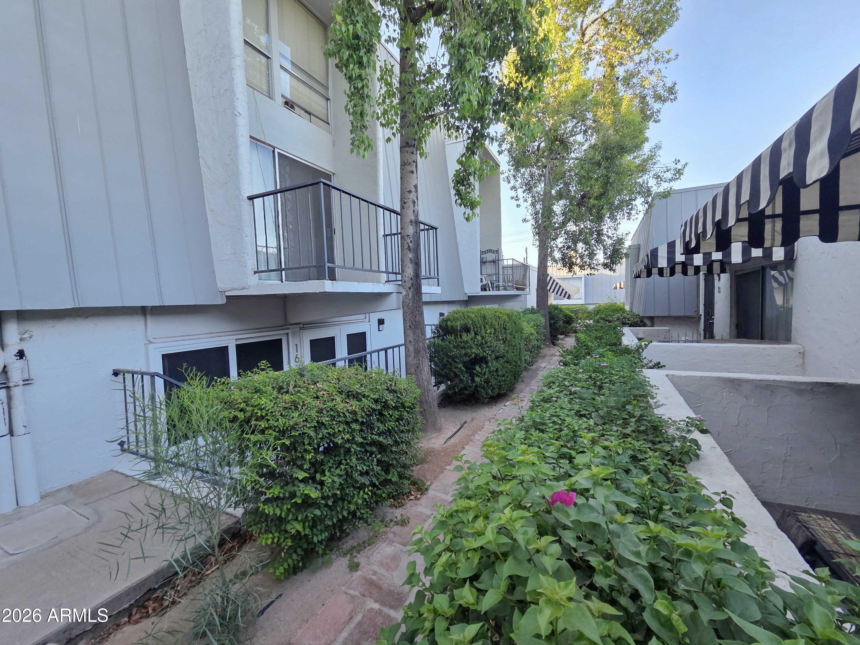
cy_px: 322
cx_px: 430
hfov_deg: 106.2
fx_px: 323
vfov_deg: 89.9
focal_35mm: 13
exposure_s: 1/215
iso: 50
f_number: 2.2
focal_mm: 2.2
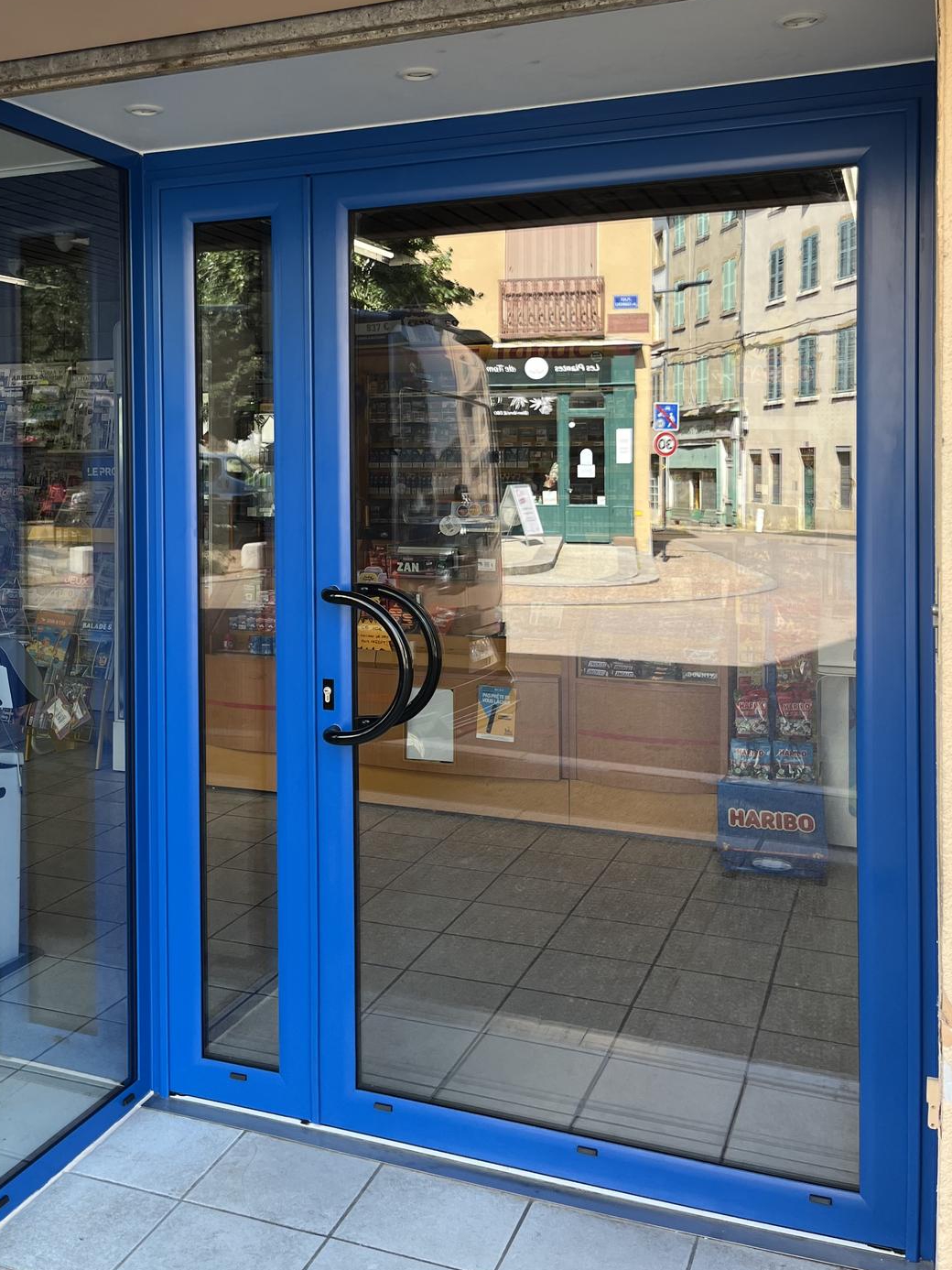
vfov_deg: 50.9
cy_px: 485
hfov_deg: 39.2
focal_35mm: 36
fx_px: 1320
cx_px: 315
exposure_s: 1/245
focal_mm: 5.1
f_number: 1.6
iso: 40
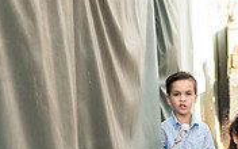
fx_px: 1135
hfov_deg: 11.8
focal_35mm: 175
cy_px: 234
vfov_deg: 7.4
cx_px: 254
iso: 200
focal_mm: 52
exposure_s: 1/80
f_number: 4
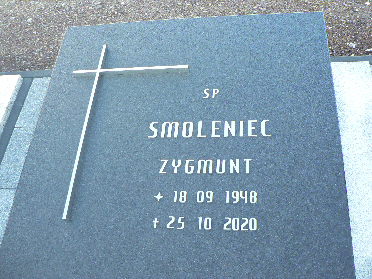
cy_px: 140
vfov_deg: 39.7
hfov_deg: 51.4
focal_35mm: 36
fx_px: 387
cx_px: 186
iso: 80
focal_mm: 6
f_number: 2.8
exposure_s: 1/40
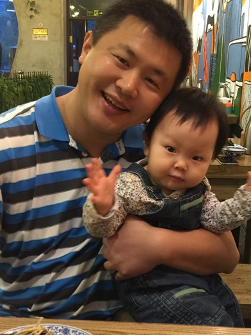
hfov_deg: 30.8
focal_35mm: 47
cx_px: 142
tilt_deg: -13.2
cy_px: 177
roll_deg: -1.9
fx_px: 455
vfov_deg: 40.5
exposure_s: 1/17
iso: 125
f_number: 2.2
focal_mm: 4.15
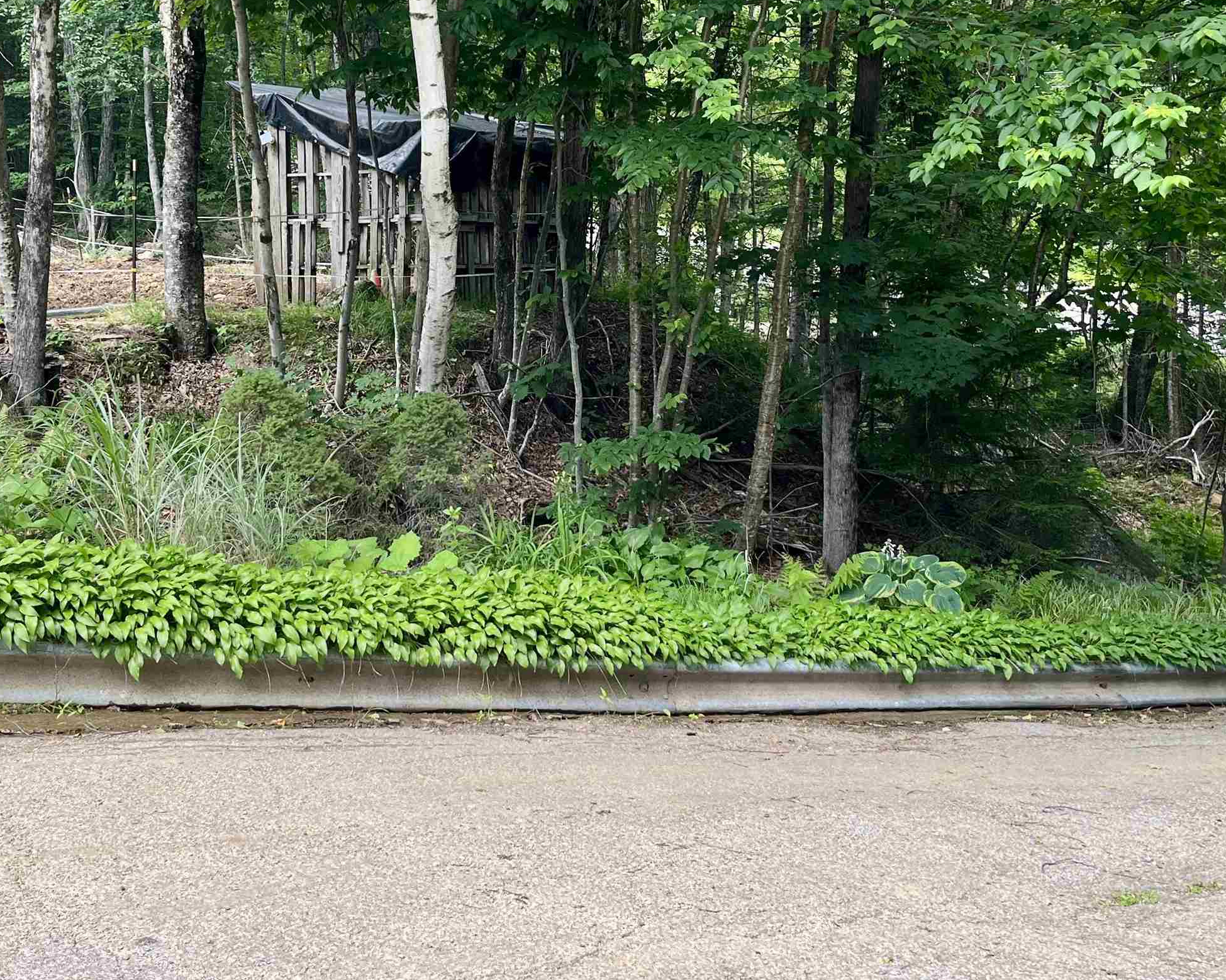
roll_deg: +4.6
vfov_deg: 36.8
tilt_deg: -4.4
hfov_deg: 45.7
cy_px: 302
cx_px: 527
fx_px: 1451
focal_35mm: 40
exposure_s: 1/263
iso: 40
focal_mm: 5.1
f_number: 1.6
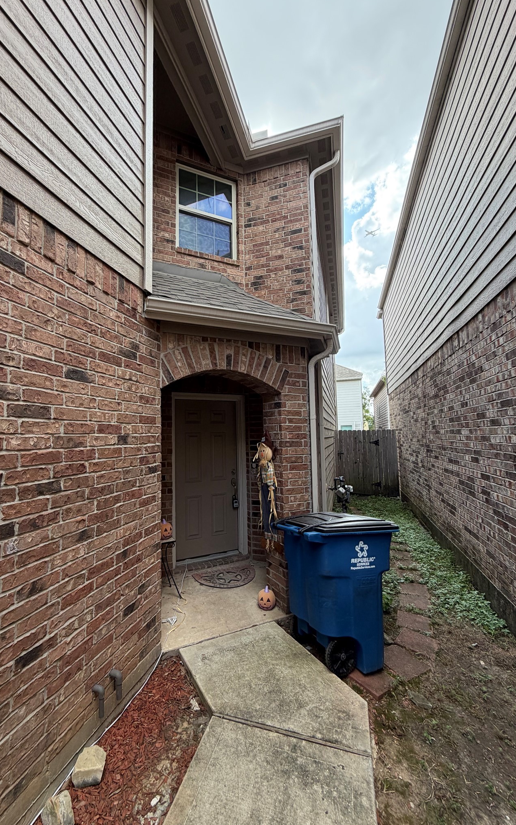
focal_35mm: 15
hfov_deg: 74.5
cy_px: 413
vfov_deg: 101.5
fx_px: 338
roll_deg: +0.9
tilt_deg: +3.9
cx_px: 227
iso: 50
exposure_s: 1/171
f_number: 2.2
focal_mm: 2.22
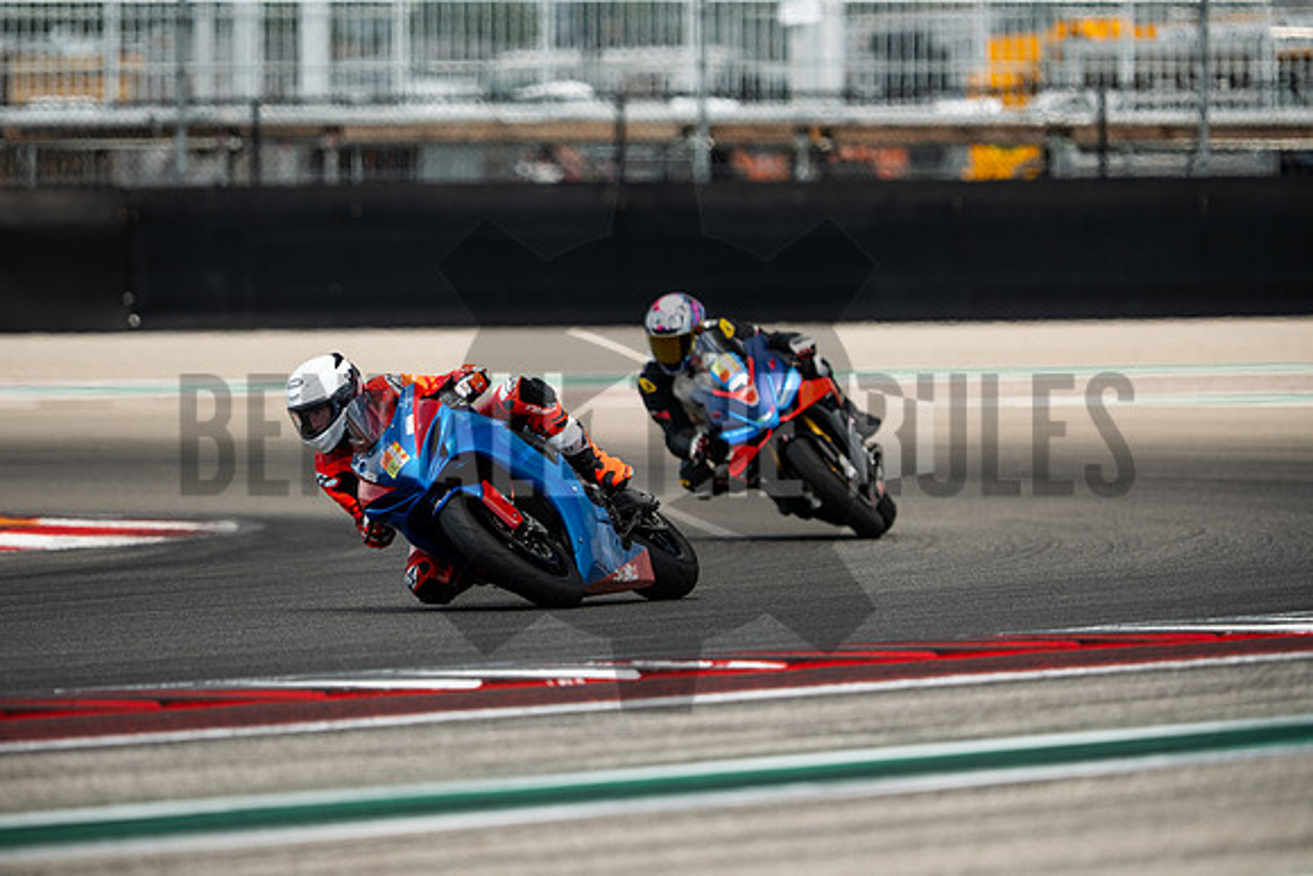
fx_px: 15321
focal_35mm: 420
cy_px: 438
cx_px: 656
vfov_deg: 3.3
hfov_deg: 4.9
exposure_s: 1/1600
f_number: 2.8
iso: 250
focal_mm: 280
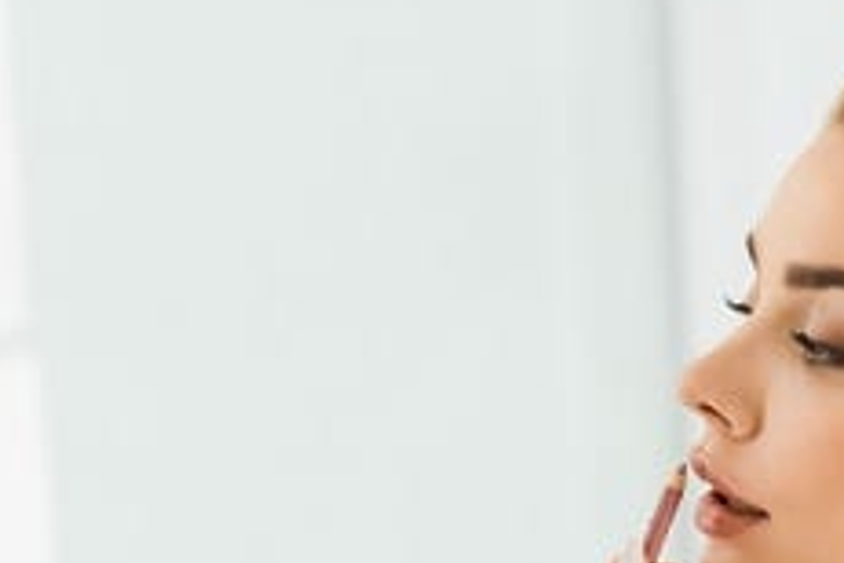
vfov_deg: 10.5
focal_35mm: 130
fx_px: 3048
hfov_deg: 15.6
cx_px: 698
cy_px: 563
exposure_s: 1/200
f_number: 3.5
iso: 320
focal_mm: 50
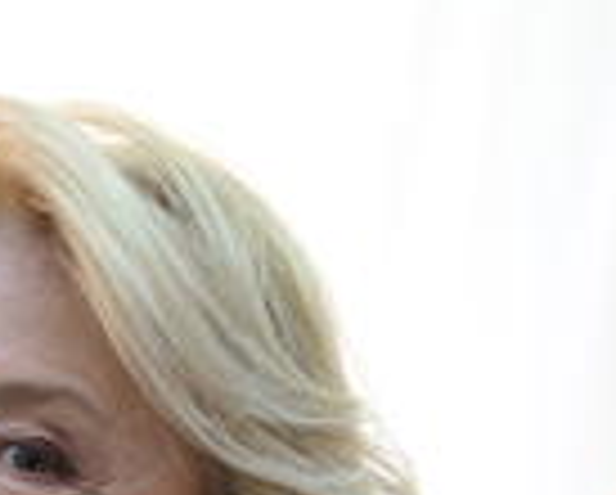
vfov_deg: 10.6
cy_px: 904
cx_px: -670
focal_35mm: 137
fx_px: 2501
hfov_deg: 12.2
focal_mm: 29
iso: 1250
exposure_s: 1/800
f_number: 4.5
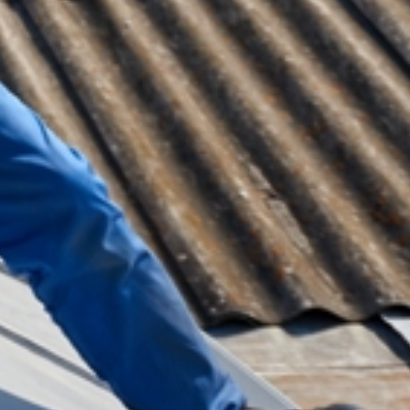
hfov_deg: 9.0
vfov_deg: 11.4
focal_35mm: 132
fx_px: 1769
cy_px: -509
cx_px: -1012
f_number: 2.8
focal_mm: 19
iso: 100
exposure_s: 1/2500
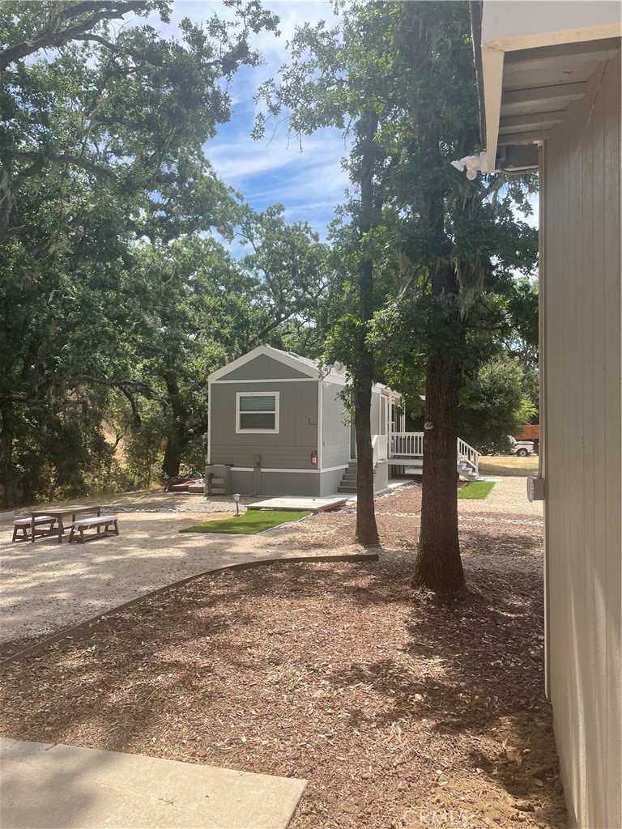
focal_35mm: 26
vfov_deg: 67.3
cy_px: 414
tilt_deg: +2.8
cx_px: 311
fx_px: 623
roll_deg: +0.1
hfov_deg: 53.1
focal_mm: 4.2
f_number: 1.6
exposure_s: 1/1553
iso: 32
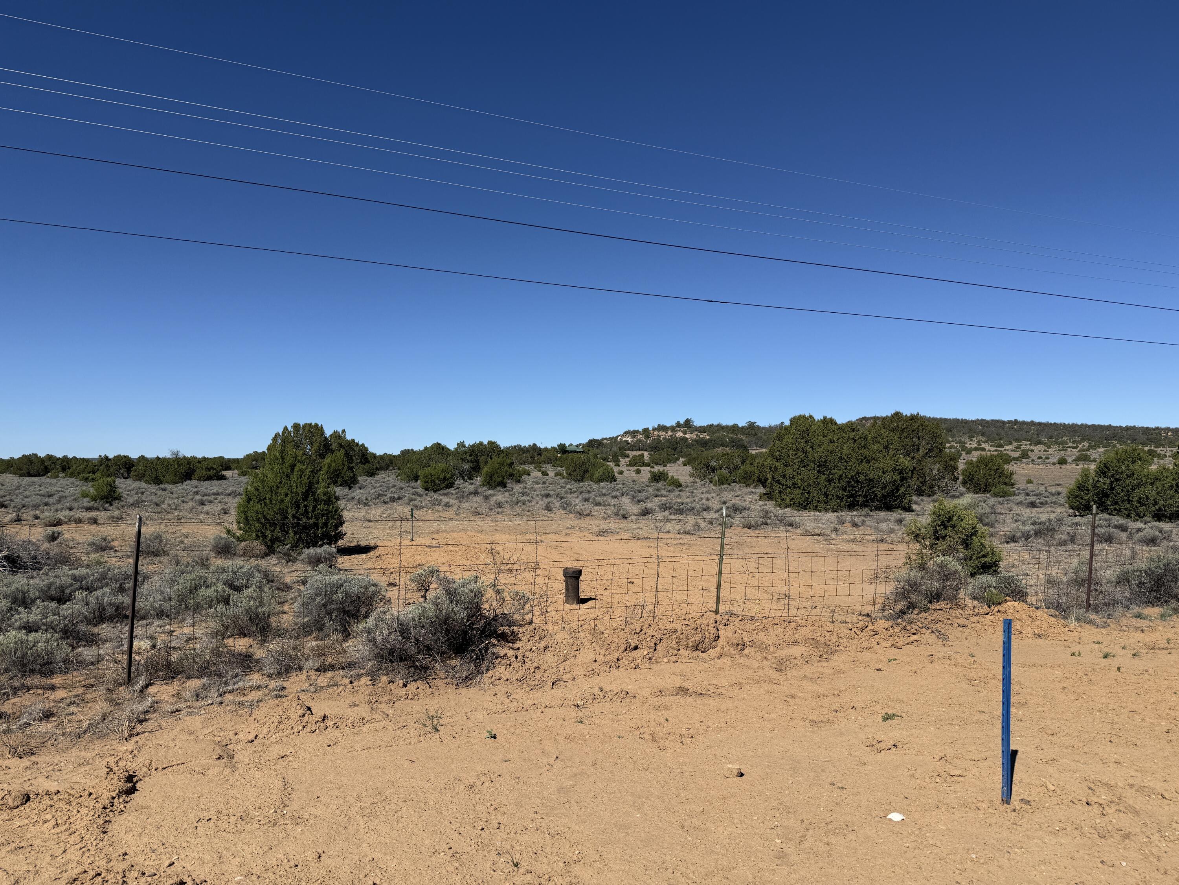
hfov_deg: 71.6
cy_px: 442
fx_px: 817
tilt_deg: +1.8
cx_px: 590
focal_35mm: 24
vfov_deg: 56.8
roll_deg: +0.7
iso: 80
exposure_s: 1/6711
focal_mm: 6.76
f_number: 1.78
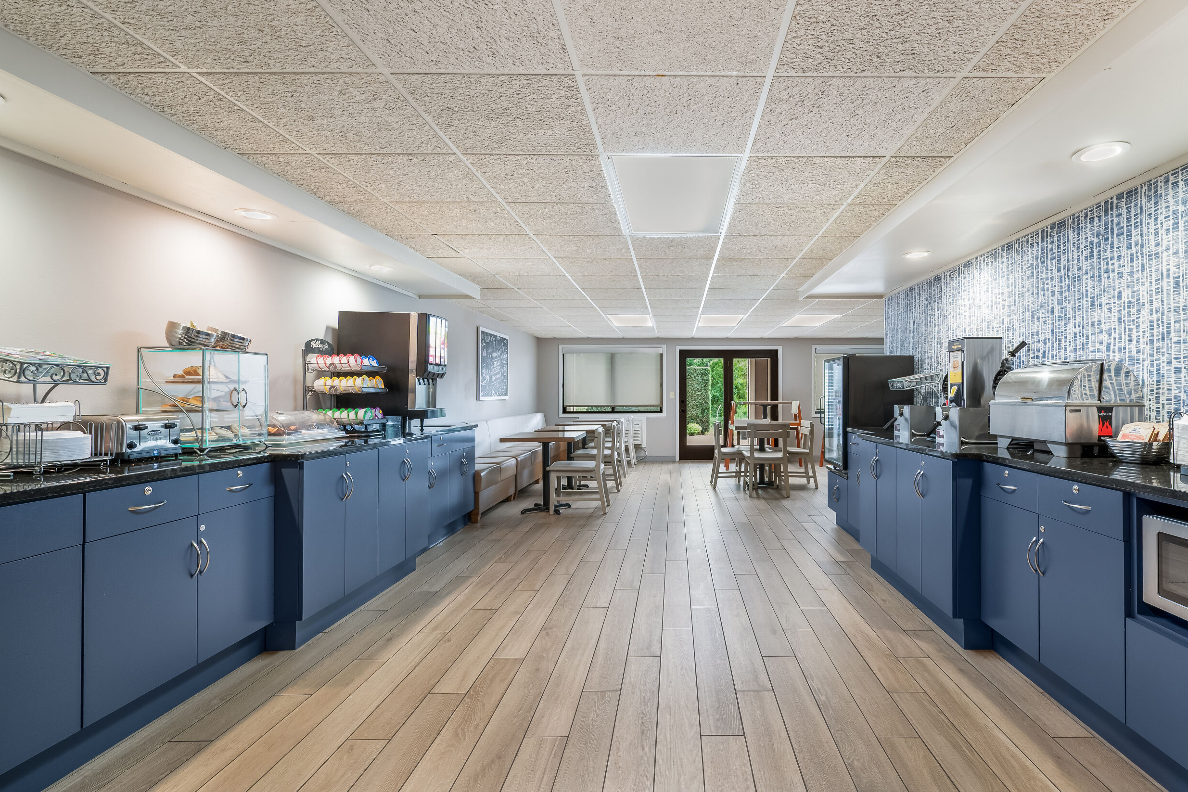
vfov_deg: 70.4
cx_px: 677
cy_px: 383
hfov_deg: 92.7
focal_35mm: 17
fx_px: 561
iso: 400
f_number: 8
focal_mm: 14
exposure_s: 1/1.67
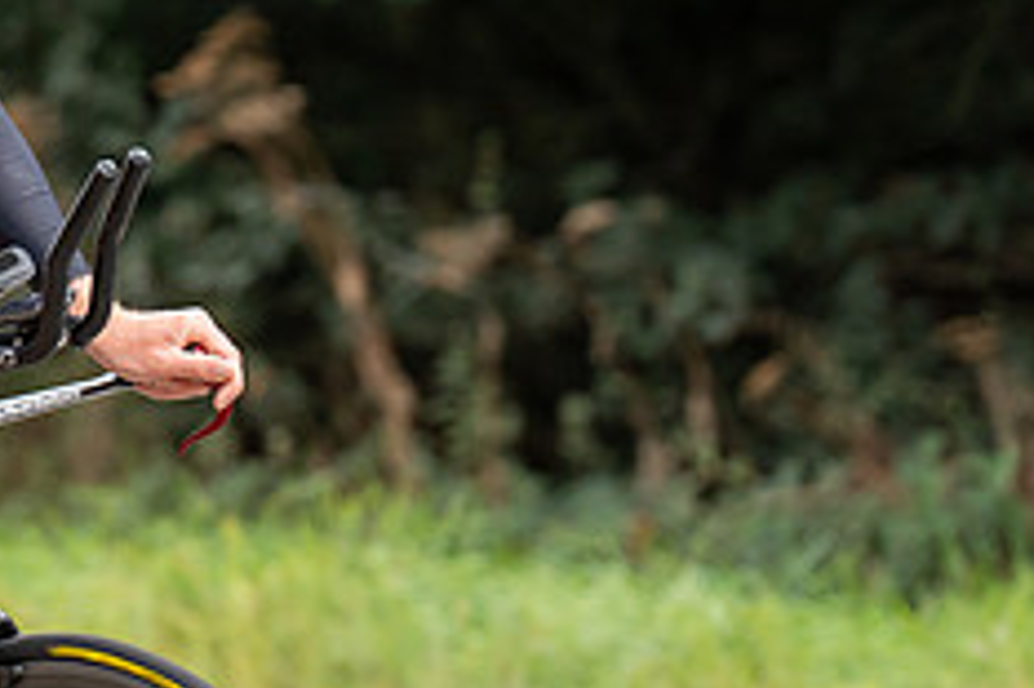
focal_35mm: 514
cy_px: 108
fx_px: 14752
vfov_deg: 2.7
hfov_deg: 4.0
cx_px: -413
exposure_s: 1/1000
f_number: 4
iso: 640
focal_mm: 160
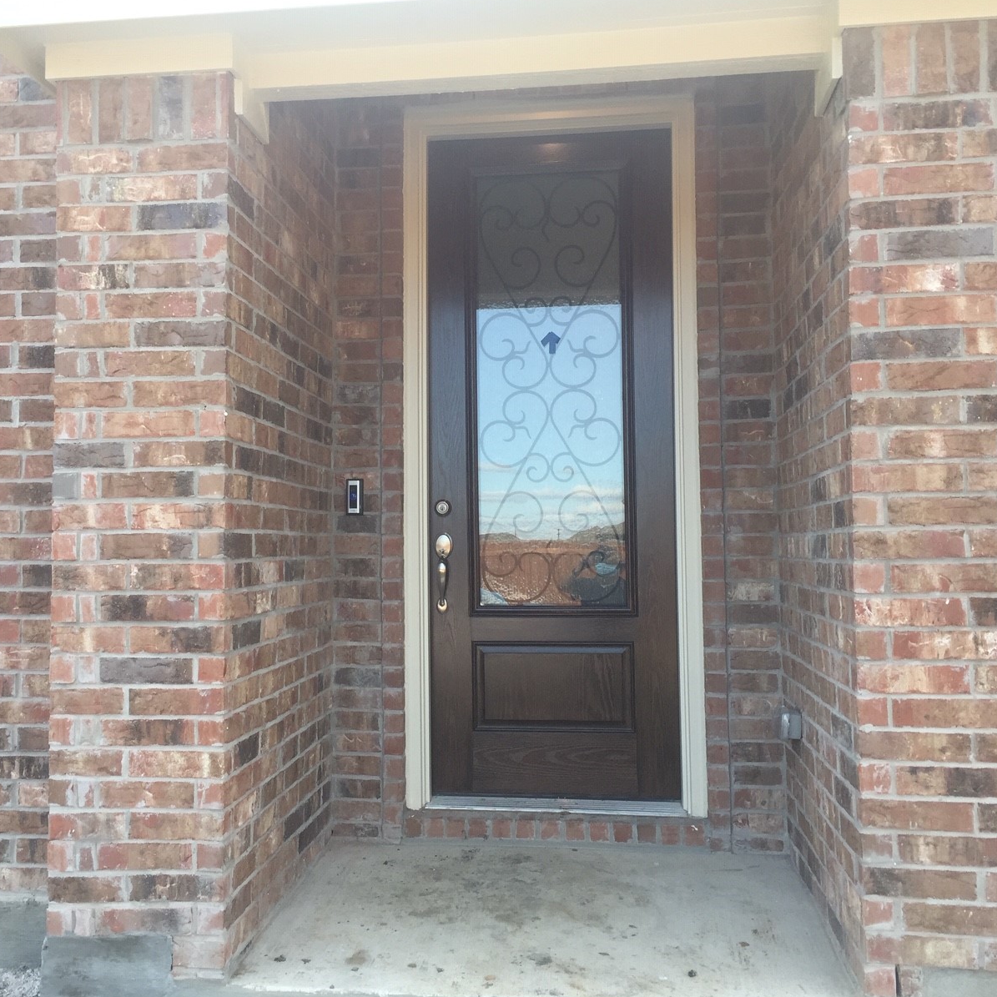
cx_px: 443
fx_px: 1140
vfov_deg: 47.2
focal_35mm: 35
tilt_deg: +4.2
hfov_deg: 47.1
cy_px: 498
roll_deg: +0.1
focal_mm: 4.15
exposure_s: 1/260
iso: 32
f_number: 2.2
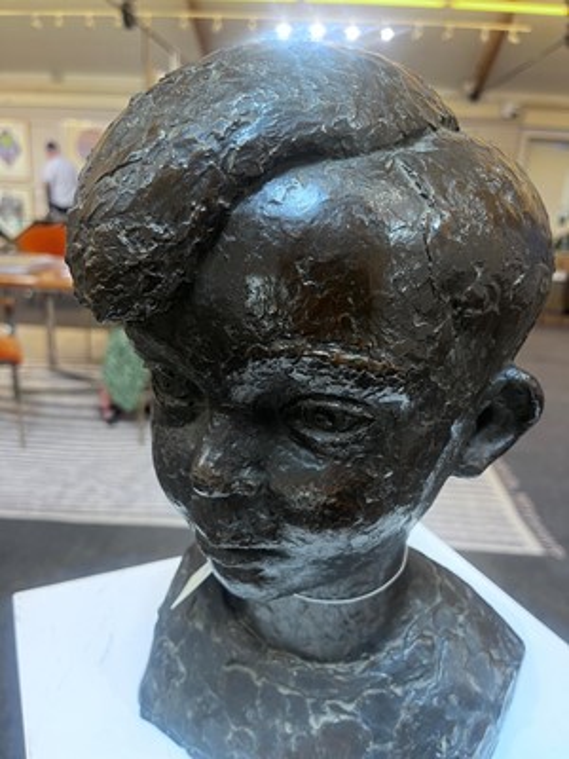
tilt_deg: -17.5
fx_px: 570
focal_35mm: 26
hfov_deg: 53.1
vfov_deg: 67.3
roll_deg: -1.9
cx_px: 284
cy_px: 380
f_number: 1.6
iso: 125
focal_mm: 5.1
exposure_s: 1/50
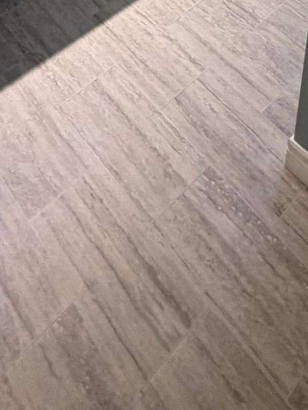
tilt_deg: -16.1
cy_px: -322
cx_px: 117
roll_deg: -0.8
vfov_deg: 22.3
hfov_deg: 27.9
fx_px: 617
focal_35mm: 52
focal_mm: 2.22
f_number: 2.2
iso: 200
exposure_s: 1/60
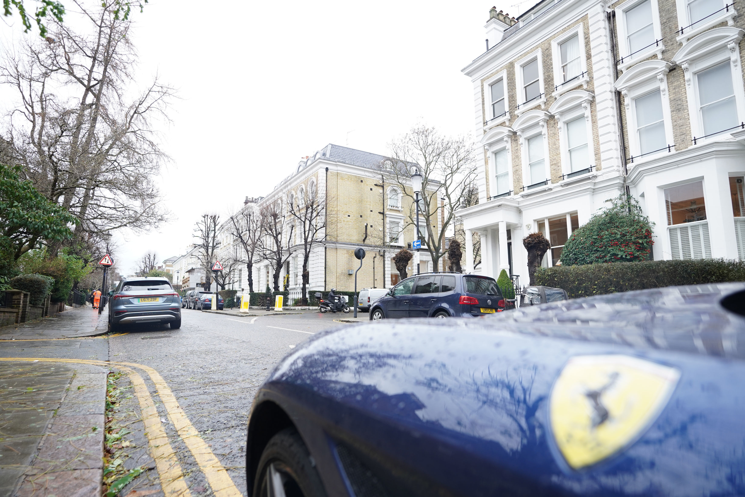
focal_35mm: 20
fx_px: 414
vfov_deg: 61.9
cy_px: 248
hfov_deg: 84.0
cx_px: 372
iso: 320
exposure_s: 1/100
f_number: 2.8
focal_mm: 20
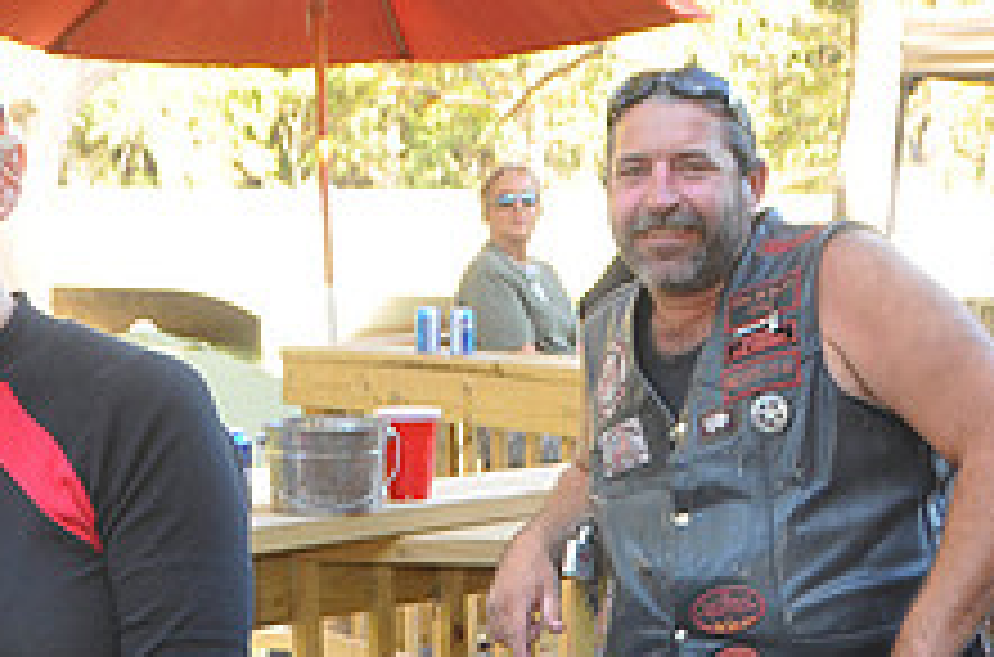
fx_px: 1955
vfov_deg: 18.1
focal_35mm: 71
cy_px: 794
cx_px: 315
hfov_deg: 28.3
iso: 200
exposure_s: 1/60
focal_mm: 18
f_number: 4
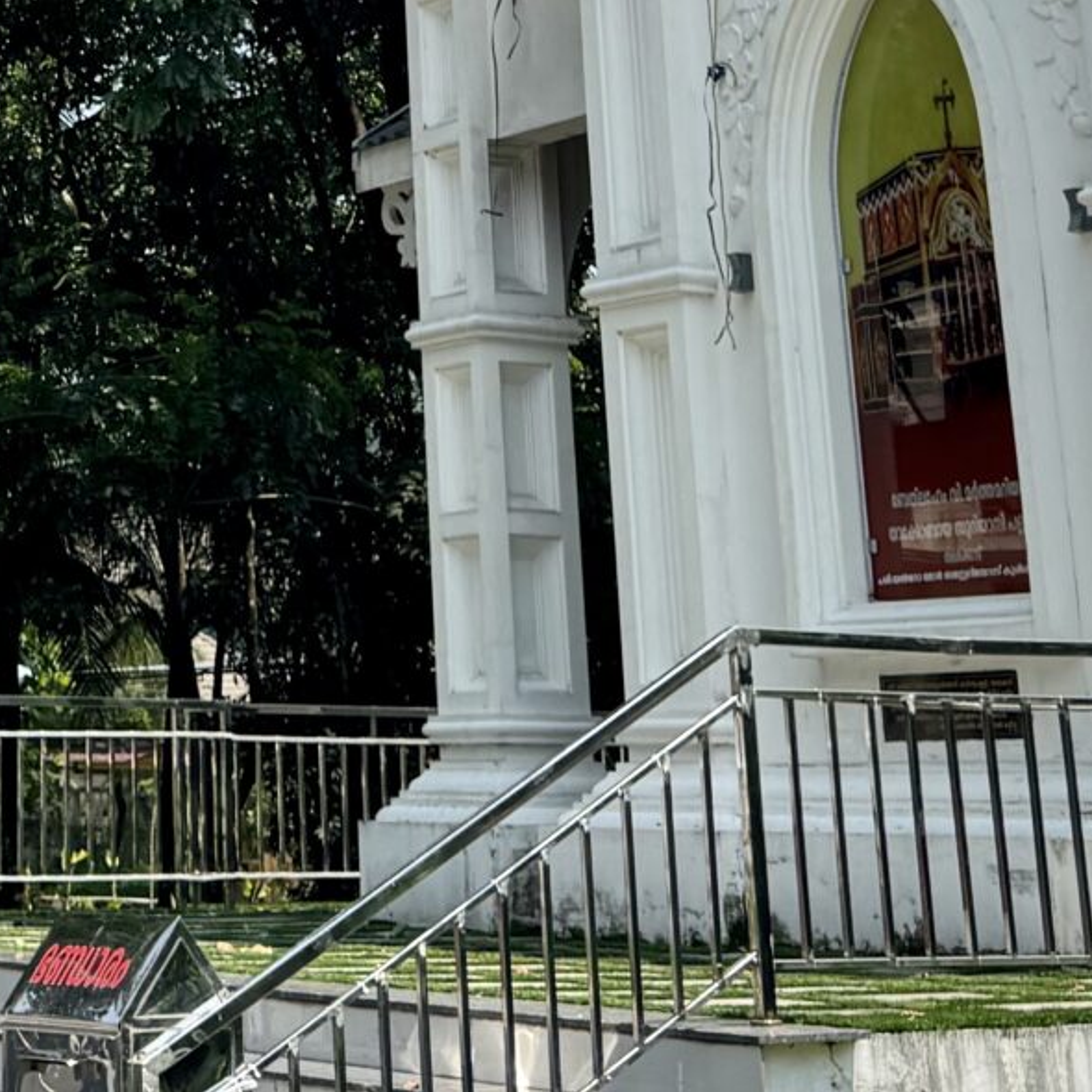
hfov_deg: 18.4
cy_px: -387
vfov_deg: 17.5
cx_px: -20
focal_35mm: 92
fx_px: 3284
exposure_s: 1/3597
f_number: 1.78
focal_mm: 6.76
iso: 80
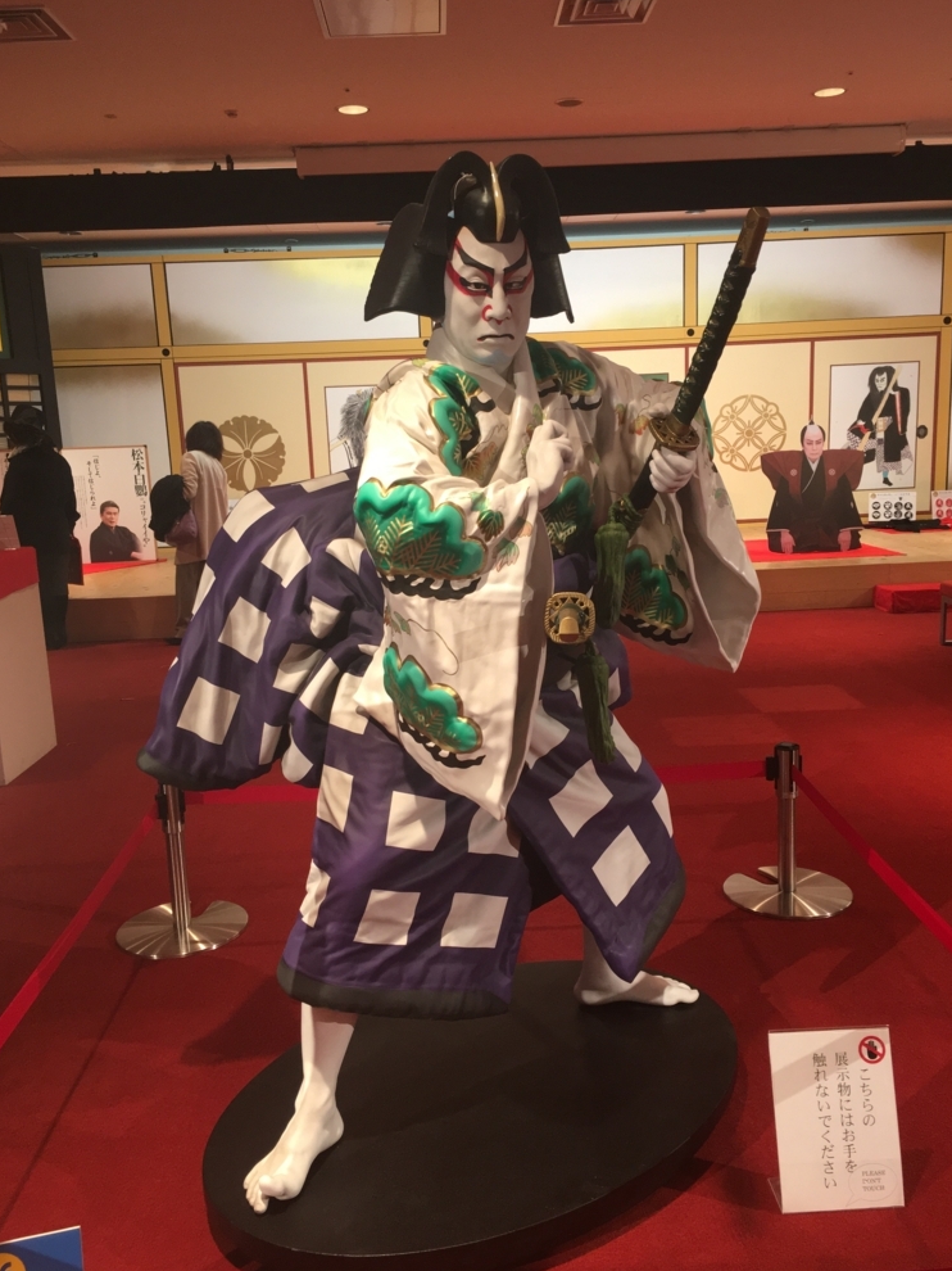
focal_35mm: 30
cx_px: 480
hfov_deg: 46.8
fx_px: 1101
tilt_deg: -10.9
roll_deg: +2.1
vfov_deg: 60.0
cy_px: 650
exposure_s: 1/30
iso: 80
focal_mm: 4.15
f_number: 2.2
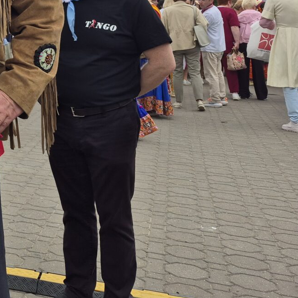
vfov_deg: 25.3
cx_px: -134
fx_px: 623
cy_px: -16
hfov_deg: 22.6
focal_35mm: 64
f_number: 1.8
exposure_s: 1/1024
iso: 25
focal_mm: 5.4
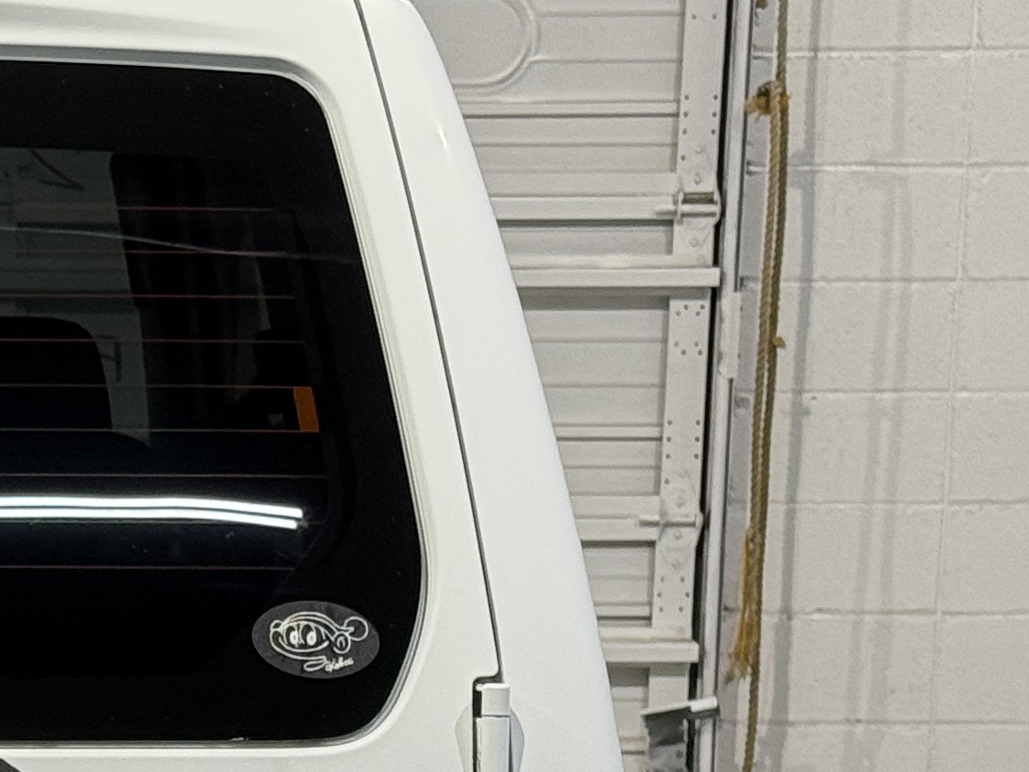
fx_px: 5113
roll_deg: -0.7
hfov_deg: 11.1
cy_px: 941
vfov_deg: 8.5
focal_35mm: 172
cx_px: -395
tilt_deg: -10.7
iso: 100
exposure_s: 1/60
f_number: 1.78
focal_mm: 6.76
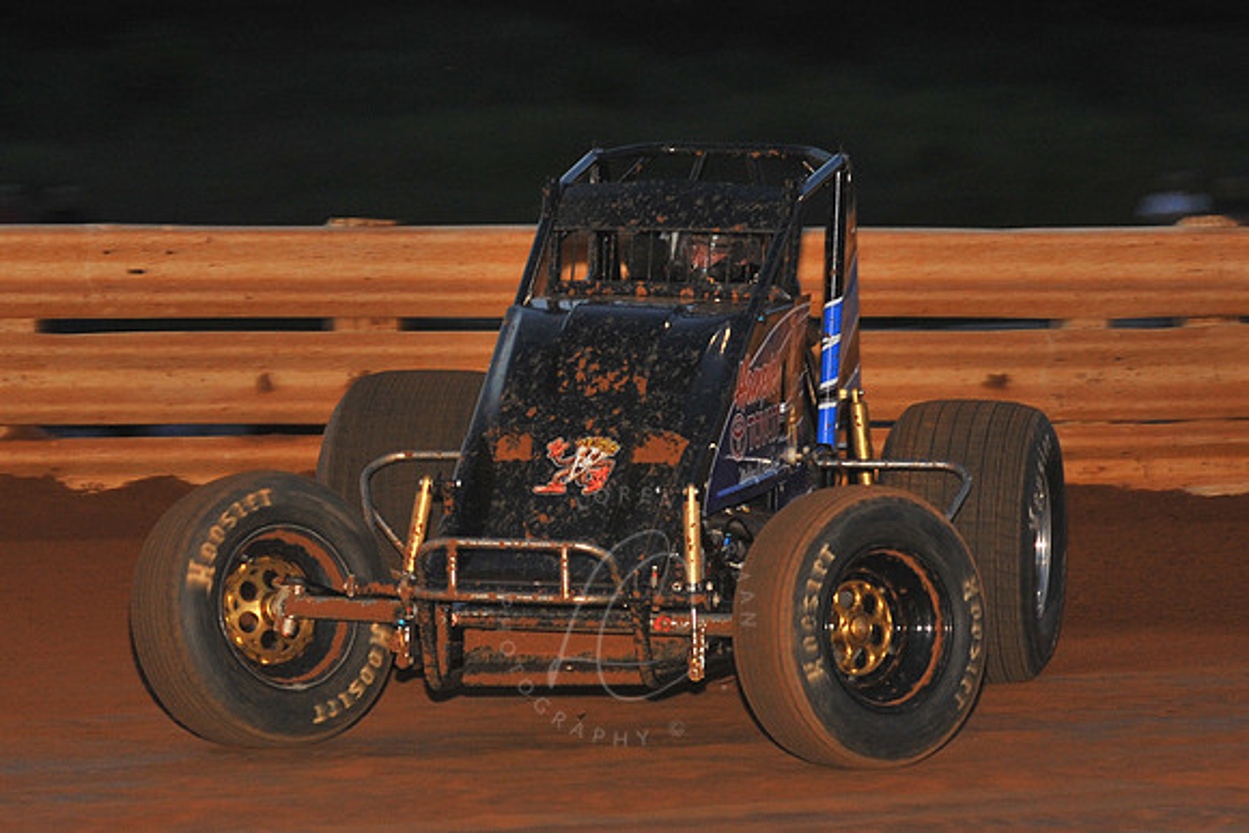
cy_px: 416
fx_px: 4338
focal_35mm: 125
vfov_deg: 11.0
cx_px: 624
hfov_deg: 16.4
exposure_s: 1/320
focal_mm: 125
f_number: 8
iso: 1000
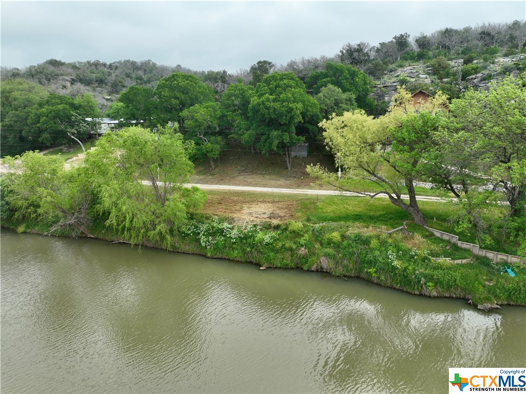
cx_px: 263
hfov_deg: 71.6
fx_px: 365
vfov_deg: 56.8
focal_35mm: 24
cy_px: 197
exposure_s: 1/400
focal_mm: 12.29
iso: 200
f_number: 2.8
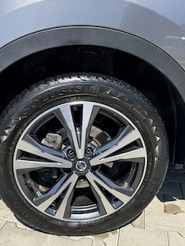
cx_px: 77
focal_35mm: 32
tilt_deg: -17.3
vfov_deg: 56.8
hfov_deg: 44.0
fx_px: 228
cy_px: 127
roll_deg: -0.3
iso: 80
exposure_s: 1/2907
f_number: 1.78
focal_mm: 6.76
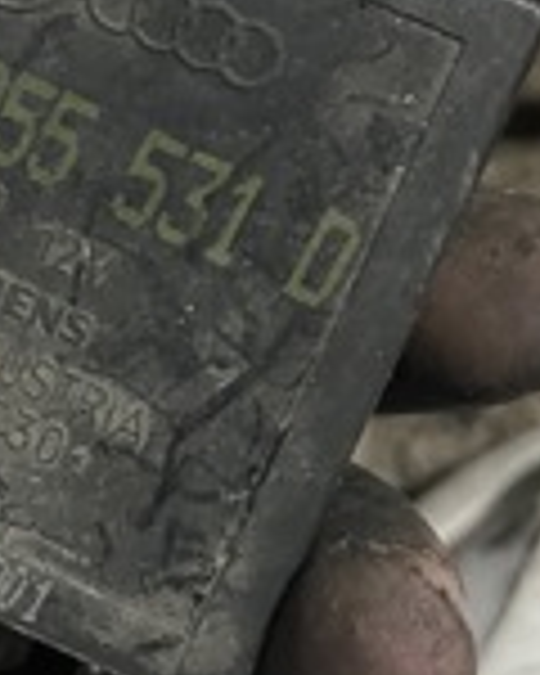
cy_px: 94
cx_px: -50
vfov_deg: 23.1
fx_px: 1618
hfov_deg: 18.3
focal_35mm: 81
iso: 800
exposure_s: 1/30
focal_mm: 5.1
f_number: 1.6
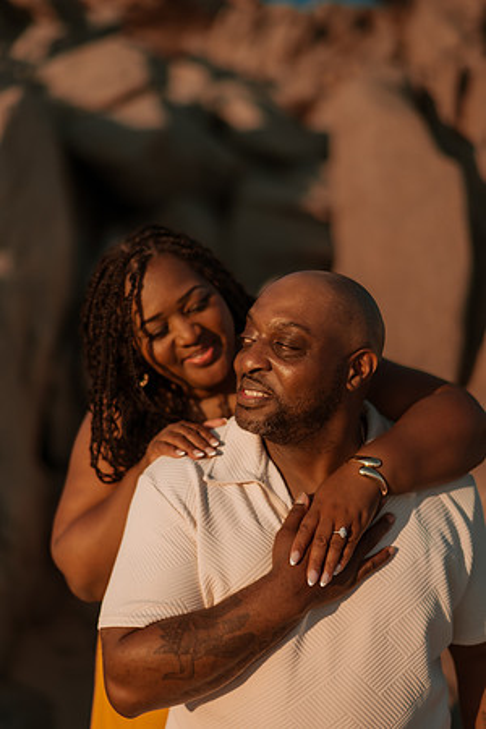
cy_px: 364
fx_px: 1174
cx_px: 243
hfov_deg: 23.4
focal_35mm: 58
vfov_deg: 34.5
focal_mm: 58
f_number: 1.4
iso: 50
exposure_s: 1/8000
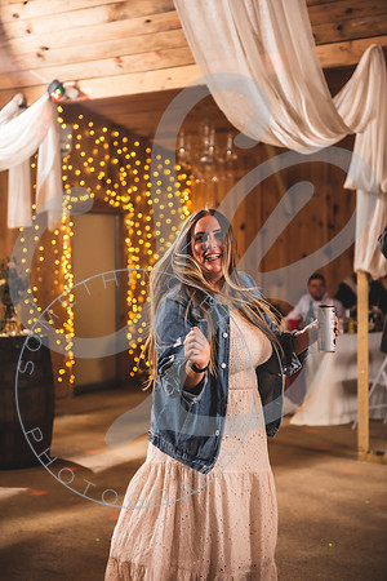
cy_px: 290
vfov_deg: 32.4
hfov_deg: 21.9
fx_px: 1000
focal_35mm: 62
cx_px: 194
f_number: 2.8
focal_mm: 62
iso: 500
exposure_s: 1/125
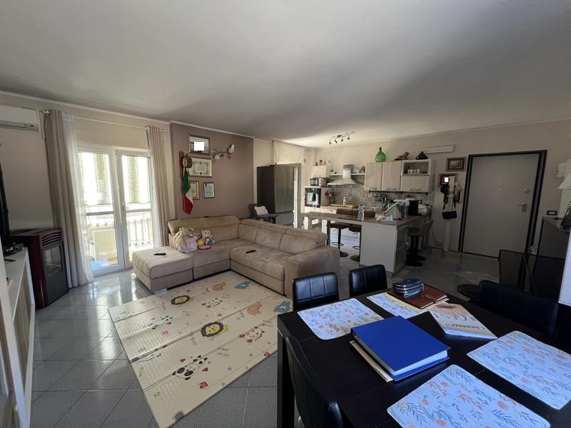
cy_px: 214
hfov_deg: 106.2
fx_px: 214
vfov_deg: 89.9
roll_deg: -0.4
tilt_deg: -8.0
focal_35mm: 13
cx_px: 286
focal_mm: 1.57
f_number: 1.8
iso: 320
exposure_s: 1/60
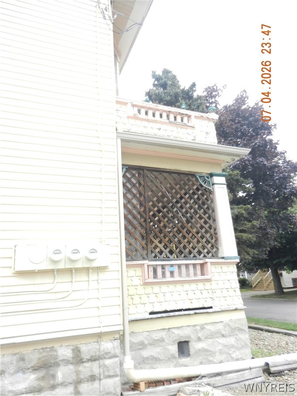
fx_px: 286
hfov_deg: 54.9
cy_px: 198
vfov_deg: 69.4
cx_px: 148
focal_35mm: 25
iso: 160
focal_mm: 4.5
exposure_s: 1/250
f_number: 3.5
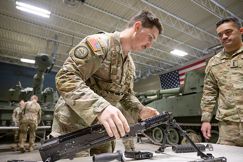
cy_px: 81
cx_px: 122
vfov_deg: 53.2
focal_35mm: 24
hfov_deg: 73.7
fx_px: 162
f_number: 4
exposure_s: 1/250
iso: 2500
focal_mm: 24
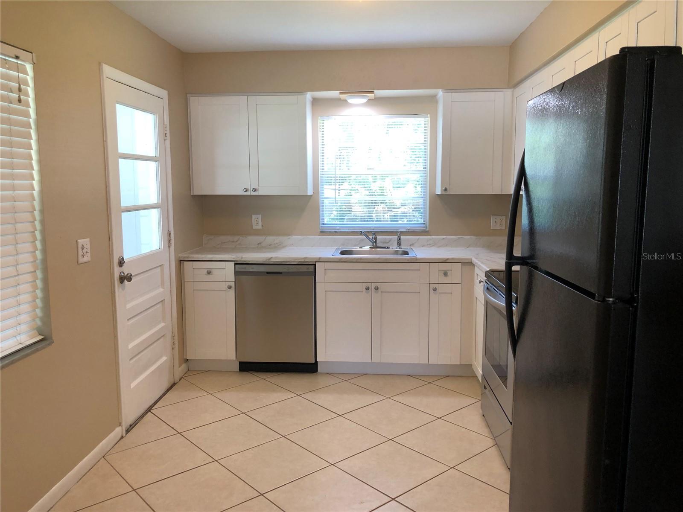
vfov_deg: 49.7
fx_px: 552
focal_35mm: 28
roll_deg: +0.6
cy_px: 256
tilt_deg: -6.2
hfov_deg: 63.4
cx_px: 342
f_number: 1.8
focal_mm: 3.99
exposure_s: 1/40
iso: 32
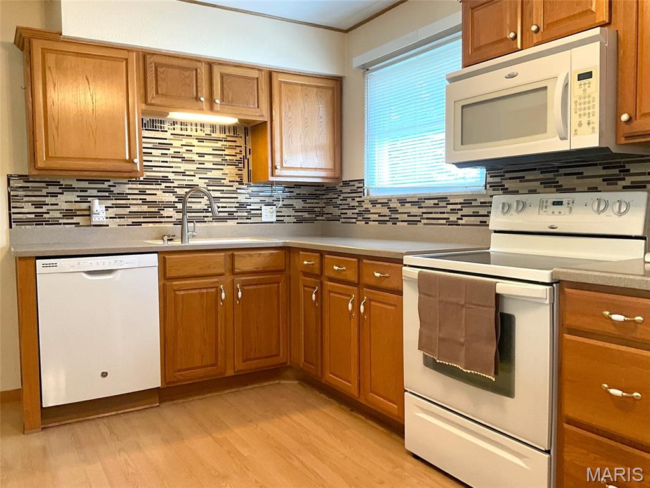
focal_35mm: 29
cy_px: 244
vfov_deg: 48.2
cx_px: 325
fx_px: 545
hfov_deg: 61.7
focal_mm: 3
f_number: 1.8
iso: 125
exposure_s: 1/60
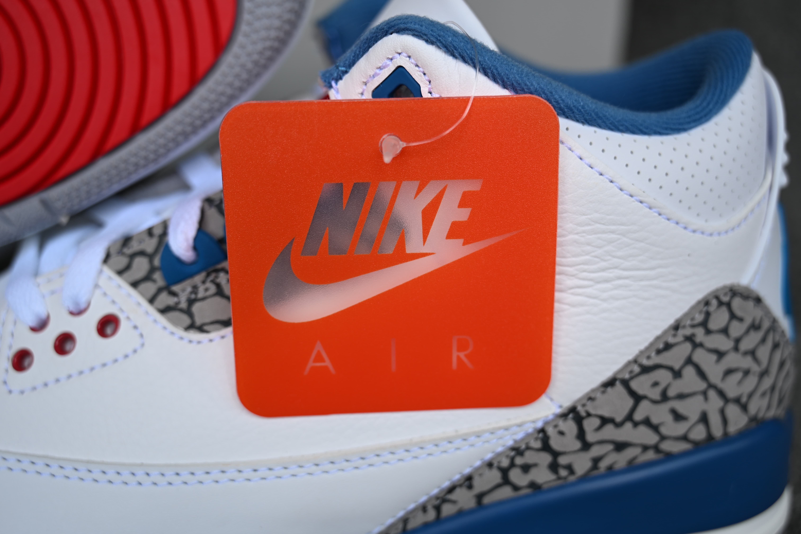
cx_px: 400
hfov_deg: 43.6
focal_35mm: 45
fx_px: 1001
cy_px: 267
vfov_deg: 29.9
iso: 100
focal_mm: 45
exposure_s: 1/80
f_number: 4.5
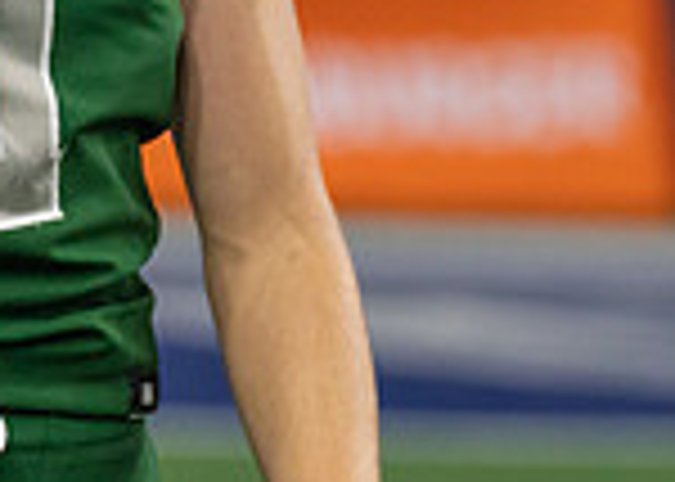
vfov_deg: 2.5
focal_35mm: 583
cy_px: -324
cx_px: -50
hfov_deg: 3.5
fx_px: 11171
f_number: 2.8
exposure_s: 1/1250
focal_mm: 144
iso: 1600
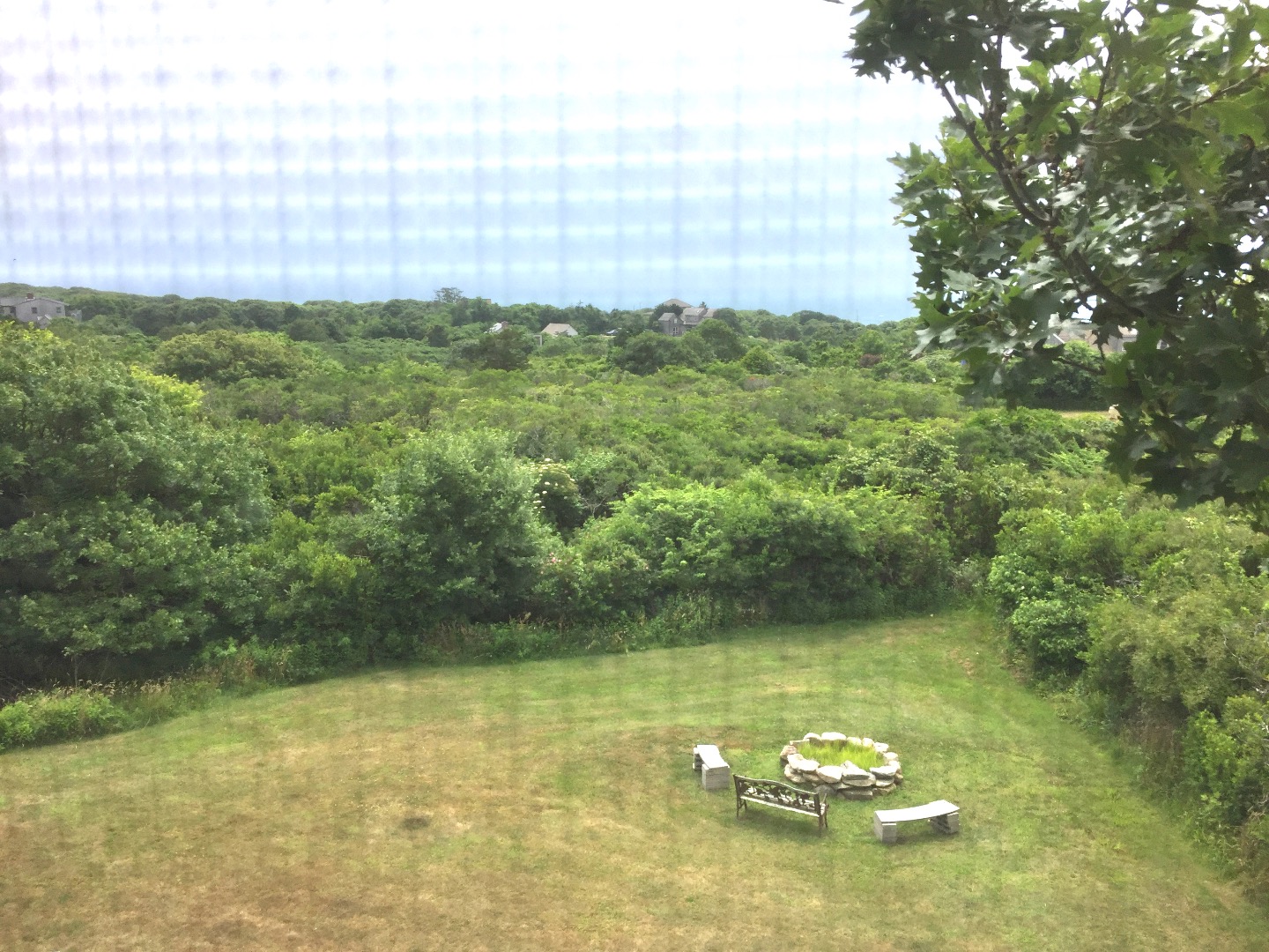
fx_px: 1063
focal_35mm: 29
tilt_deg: -11.1
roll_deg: -1.0
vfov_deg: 48.2
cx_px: 634
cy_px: 476
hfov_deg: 61.7
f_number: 2.2
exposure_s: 1/1883
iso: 32
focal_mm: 4.15
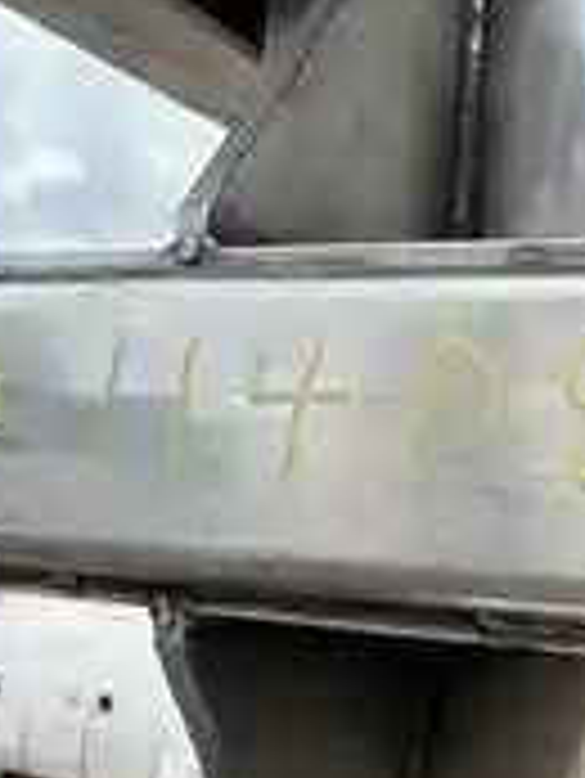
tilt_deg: -2.7
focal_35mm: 60
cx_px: 428
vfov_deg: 31.6
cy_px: 589
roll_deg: -5.7
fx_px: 1350
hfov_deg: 24.2
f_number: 1.6
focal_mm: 5.1
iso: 50
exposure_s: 1/1580
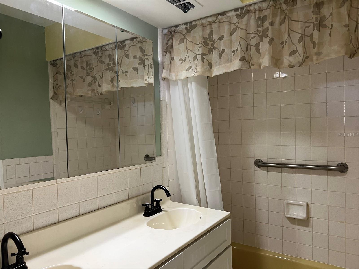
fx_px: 270
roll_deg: +1.0
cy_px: 134
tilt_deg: -0.6
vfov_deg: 53.1
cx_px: 180
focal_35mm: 26
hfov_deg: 67.3
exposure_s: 1/60
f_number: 1.5
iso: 125
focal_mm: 5.7
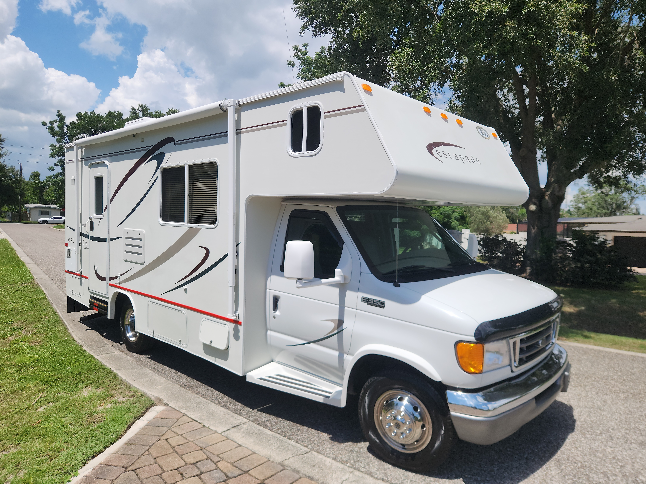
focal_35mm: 23
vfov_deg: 58.9
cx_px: 323
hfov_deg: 73.9
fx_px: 429
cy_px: 242
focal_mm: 5.4
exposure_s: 1/2352
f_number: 1.8
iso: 20
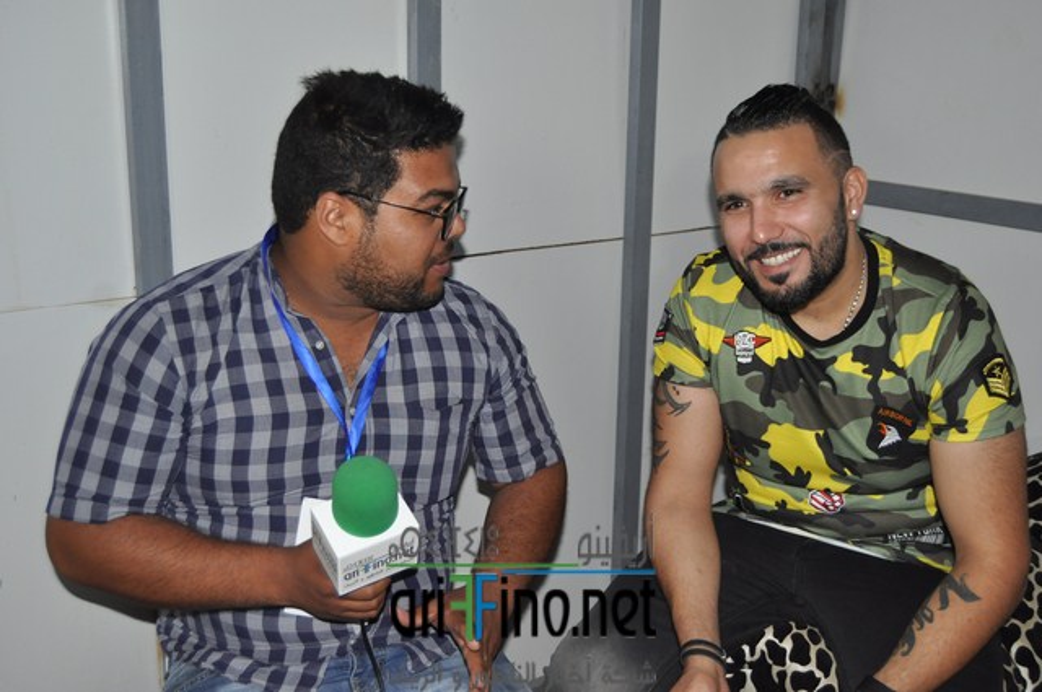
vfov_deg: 34.1
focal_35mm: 39
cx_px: 521
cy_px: 346
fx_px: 1127
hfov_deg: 49.6
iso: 800
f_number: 4
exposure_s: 1/60
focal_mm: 26
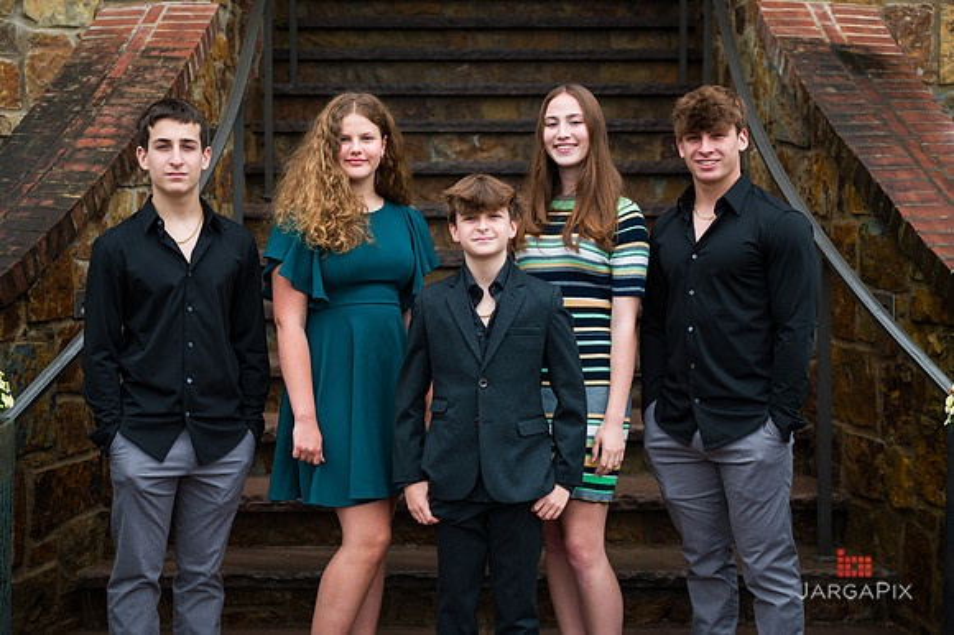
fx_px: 1607
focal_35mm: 61
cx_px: 482
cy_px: 305
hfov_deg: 33.1
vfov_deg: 22.4
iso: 320
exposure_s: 1/500
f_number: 4
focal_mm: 58
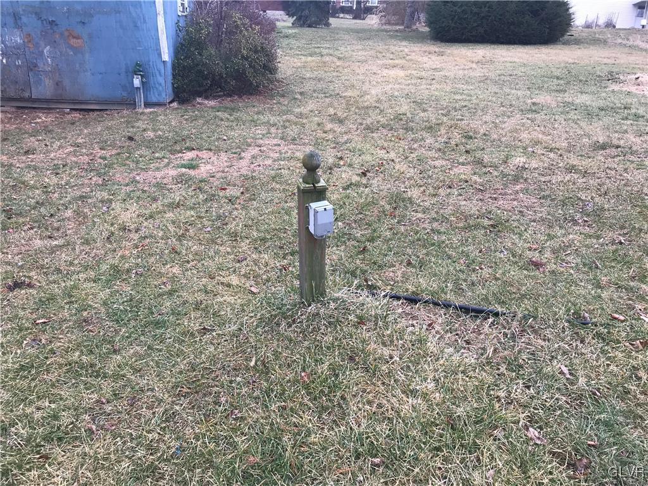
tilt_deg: -21.5
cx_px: 324
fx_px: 524
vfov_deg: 49.7
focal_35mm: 28
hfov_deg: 63.4
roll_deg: -3.0
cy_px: 243
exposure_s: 1/60
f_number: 1.8
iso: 25
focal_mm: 3.99
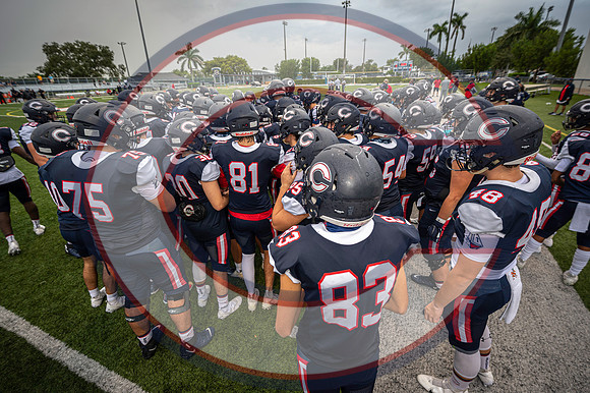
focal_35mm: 17
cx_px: 295
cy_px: 196
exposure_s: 1/200
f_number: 4
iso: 320
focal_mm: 17
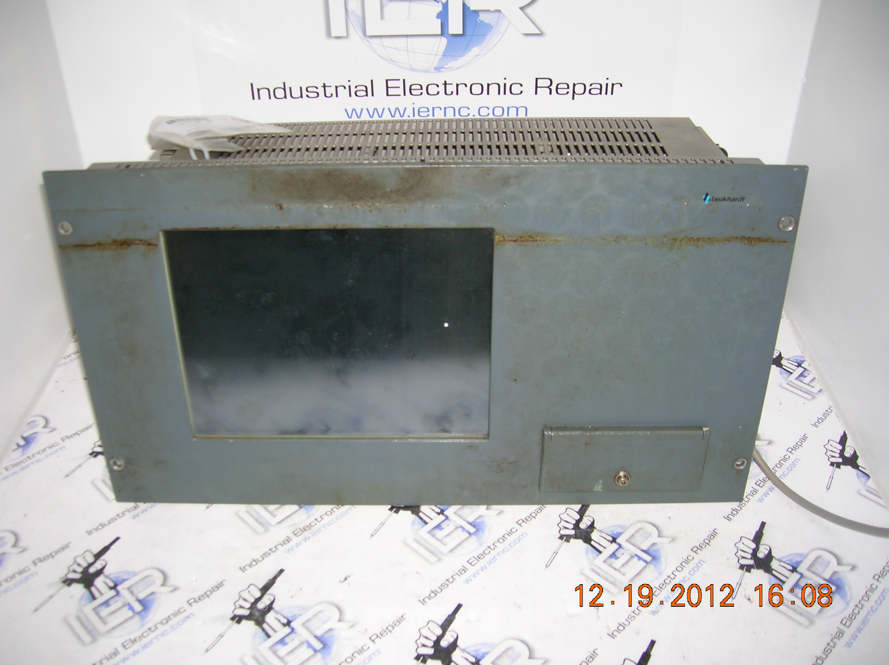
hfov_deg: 54.0
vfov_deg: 41.7
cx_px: 444
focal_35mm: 34
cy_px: 332
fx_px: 872
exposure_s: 1/60.1
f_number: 2.9
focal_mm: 5.7
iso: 50
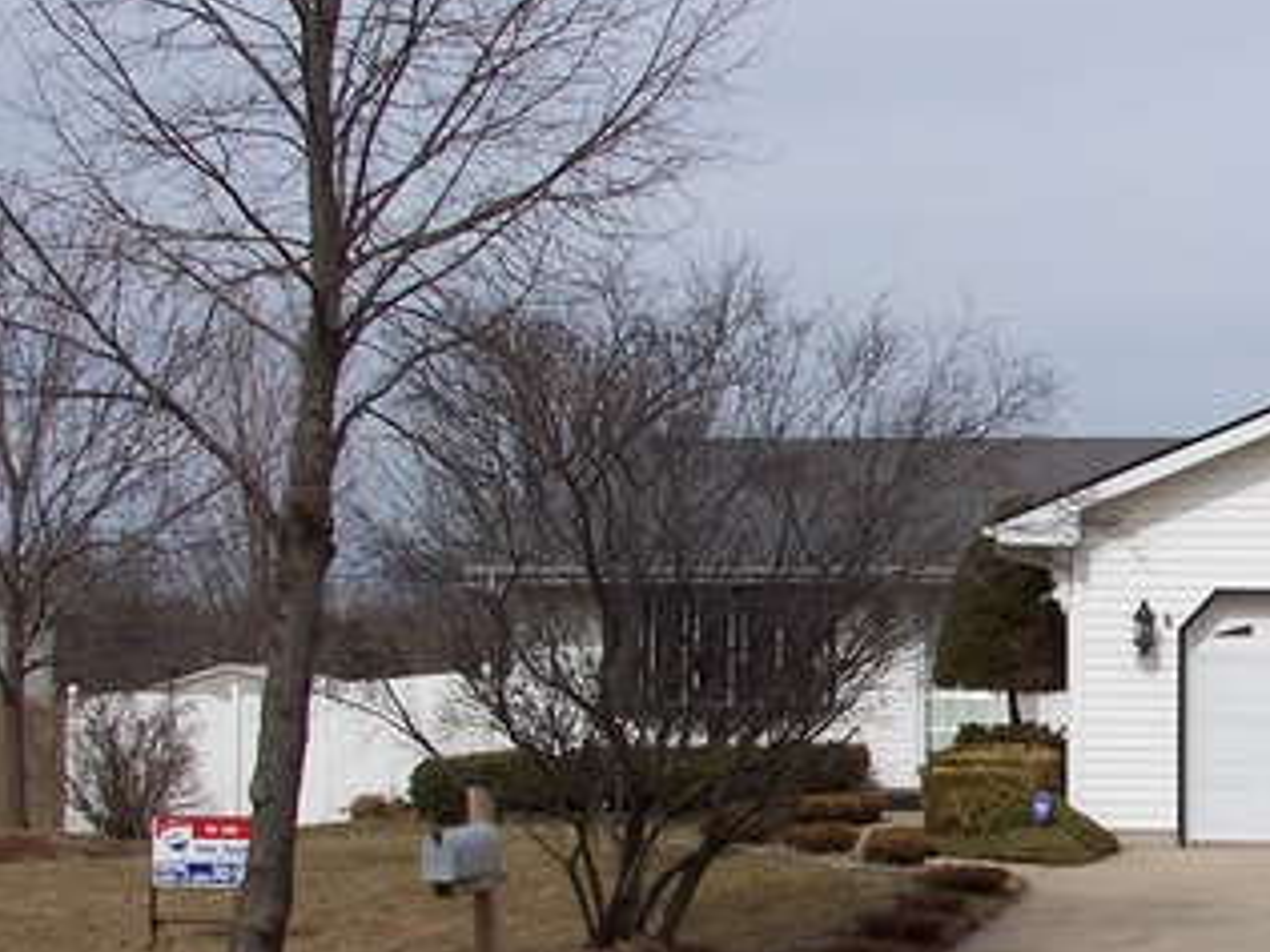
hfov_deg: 21.7
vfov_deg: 16.9
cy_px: 647
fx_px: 3192
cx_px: 1278
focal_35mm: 87
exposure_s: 1/750
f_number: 5.6
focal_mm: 7.1
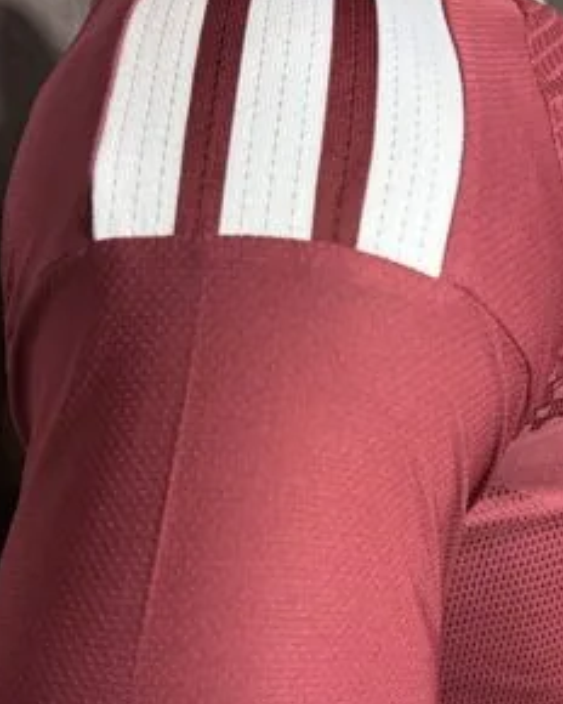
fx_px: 854
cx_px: 325
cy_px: 387
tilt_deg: -19.2
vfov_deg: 44.7
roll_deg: +10.9
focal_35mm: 41
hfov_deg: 36.4
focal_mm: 6.76
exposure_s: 1/100
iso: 125
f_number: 1.78
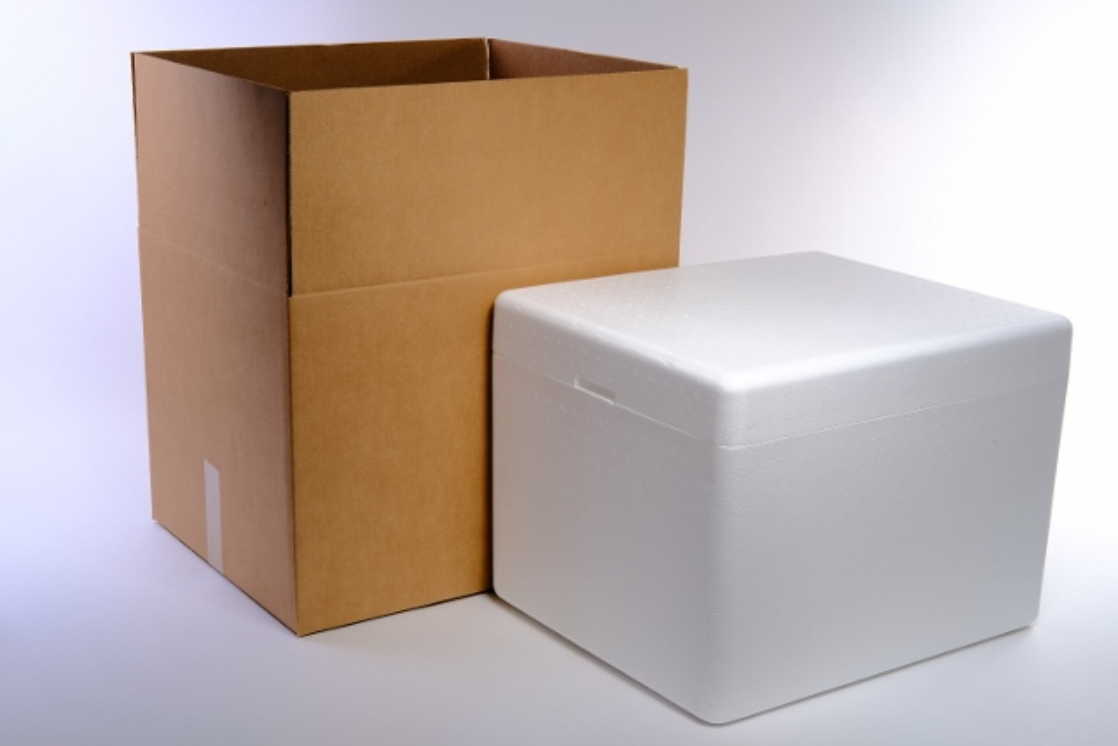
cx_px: 559
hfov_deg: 37.5
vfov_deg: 25.5
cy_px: 373
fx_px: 1646
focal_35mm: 53
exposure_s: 1/250
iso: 200
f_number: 11
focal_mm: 35
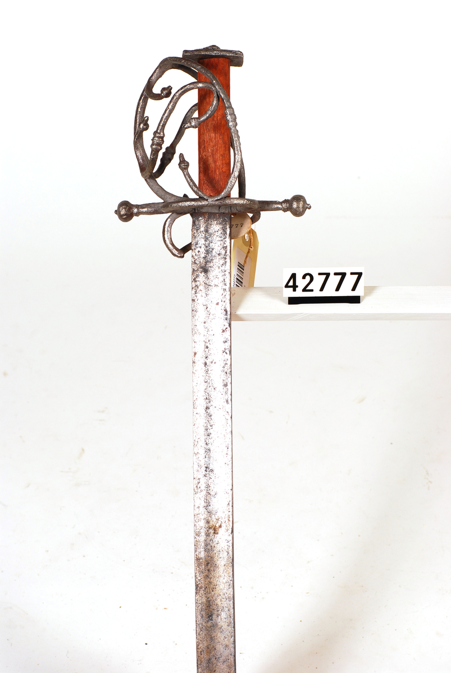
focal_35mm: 105
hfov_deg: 13.1
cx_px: 226
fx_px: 1968
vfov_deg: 19.4
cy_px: 336
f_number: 10
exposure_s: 1/60
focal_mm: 70
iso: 100
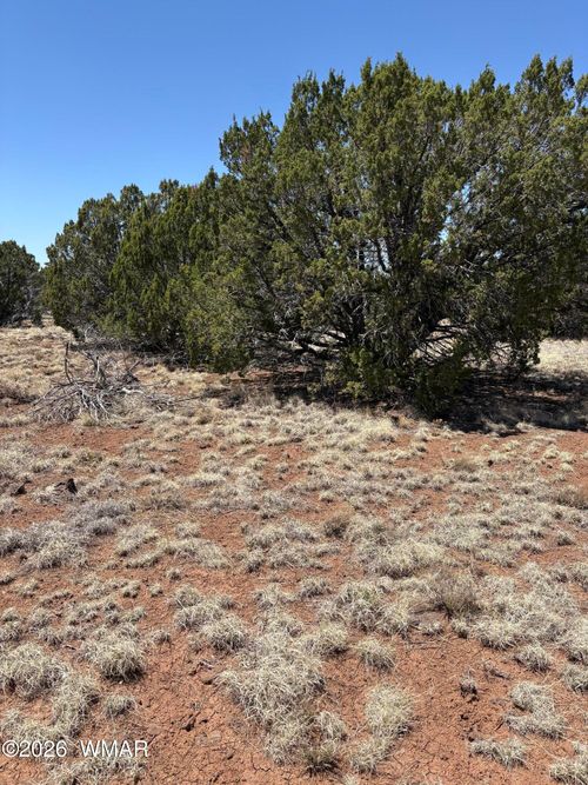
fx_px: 589
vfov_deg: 67.3
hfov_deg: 53.0
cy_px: 392
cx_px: 294
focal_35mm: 26
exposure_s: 1/2985
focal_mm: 5.96
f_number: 1.6
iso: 50
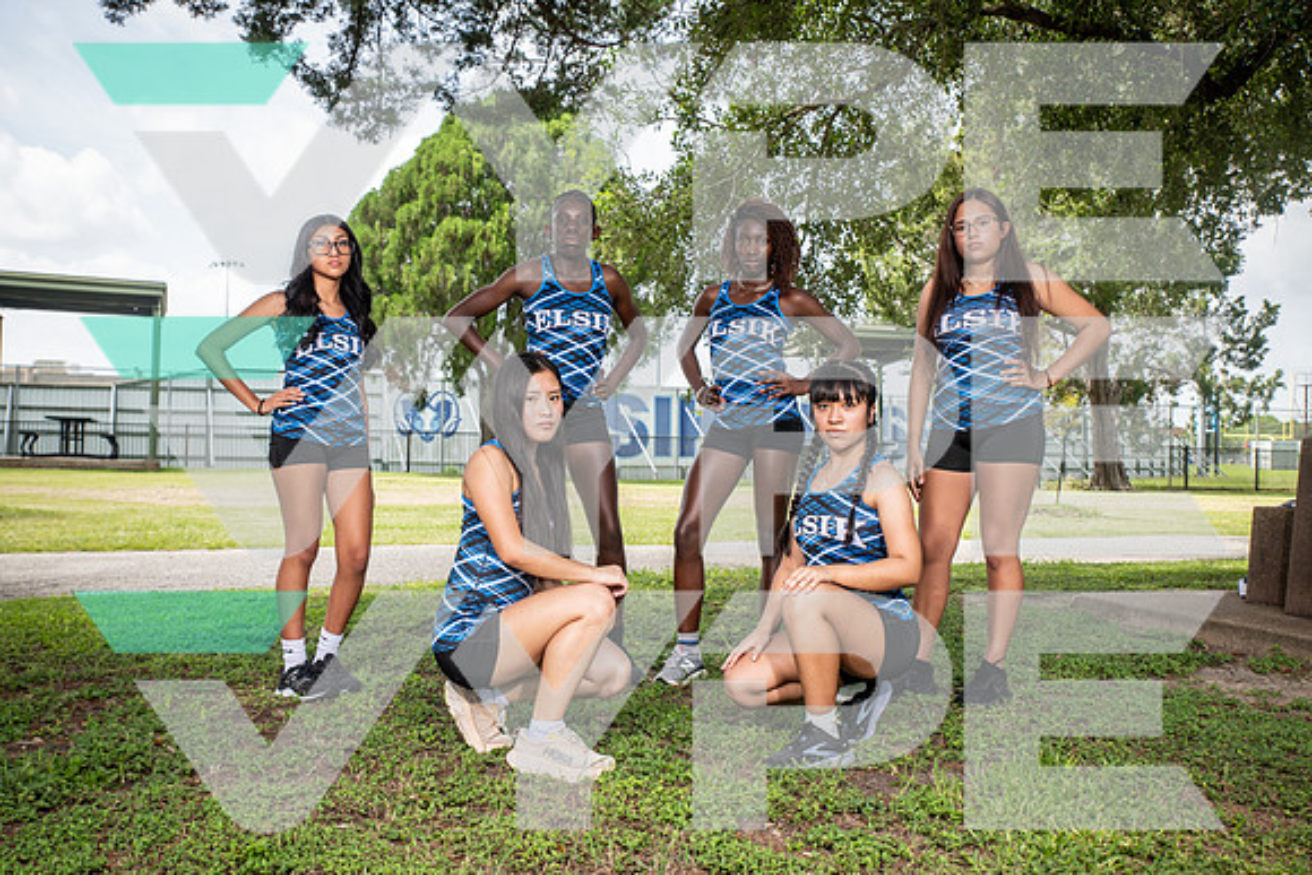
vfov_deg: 36.9
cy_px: 438
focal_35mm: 36
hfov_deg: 53.1
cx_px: 656
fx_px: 1312
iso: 250
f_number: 6.3
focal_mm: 36
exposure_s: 1/400
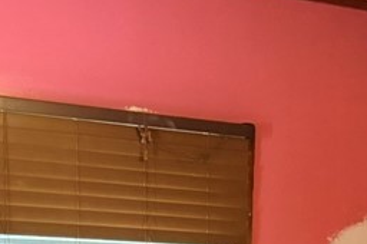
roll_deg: -2.4
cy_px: 448
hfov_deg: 20.3
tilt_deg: -10.3
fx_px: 1018
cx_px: 251
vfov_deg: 12.4
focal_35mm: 100
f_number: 1.78
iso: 800
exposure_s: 1/60
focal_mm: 6.76
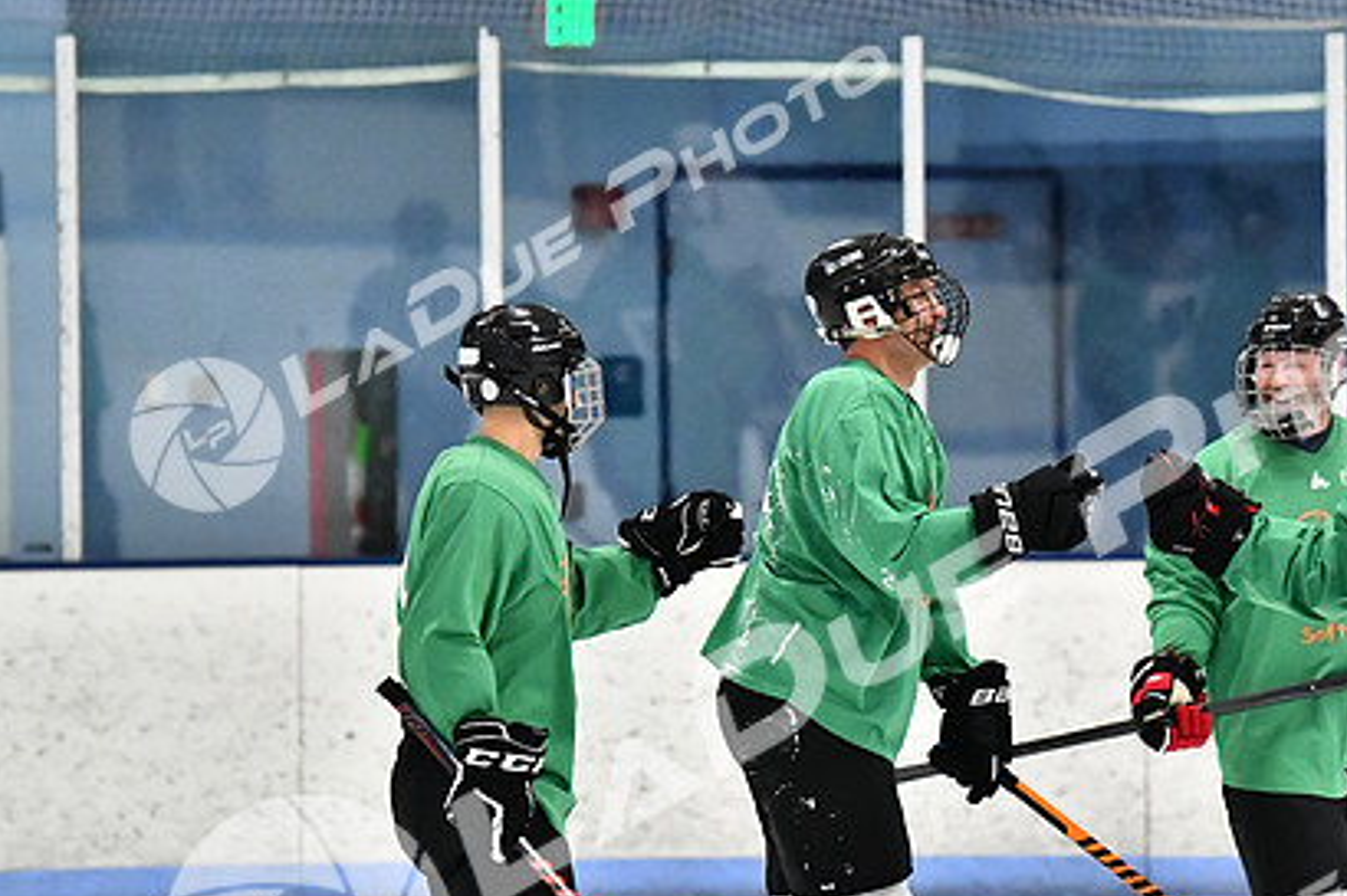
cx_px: 890
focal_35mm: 276
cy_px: 606
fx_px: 10322
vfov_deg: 5.0
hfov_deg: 7.5
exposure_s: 1/1600
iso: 6400
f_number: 2.8
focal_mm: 130
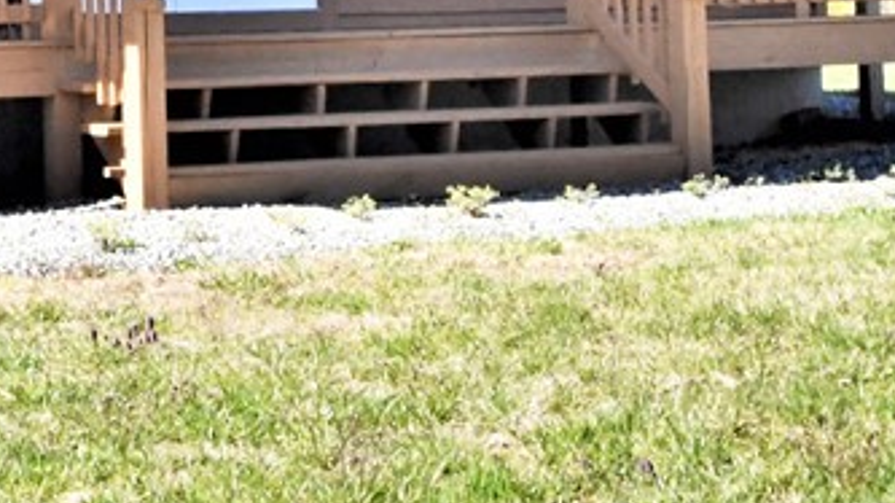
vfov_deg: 9.5
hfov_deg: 17.0
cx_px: -40
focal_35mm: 123
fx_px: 2918
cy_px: -315
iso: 3200
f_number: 29
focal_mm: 24
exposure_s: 1/250
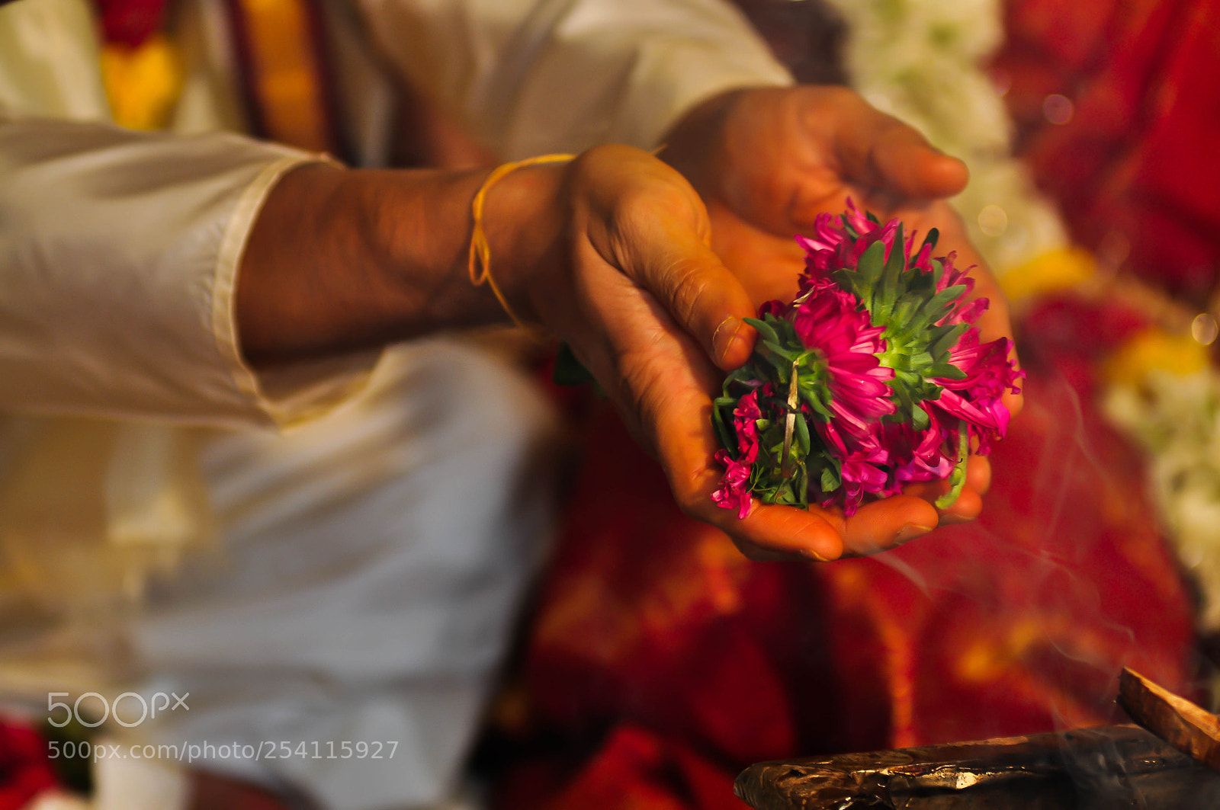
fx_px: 4062
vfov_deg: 11.4
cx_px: 610
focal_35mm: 120
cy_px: 405
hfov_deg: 17.1
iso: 200
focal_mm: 80
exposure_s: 1/320
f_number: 2.8
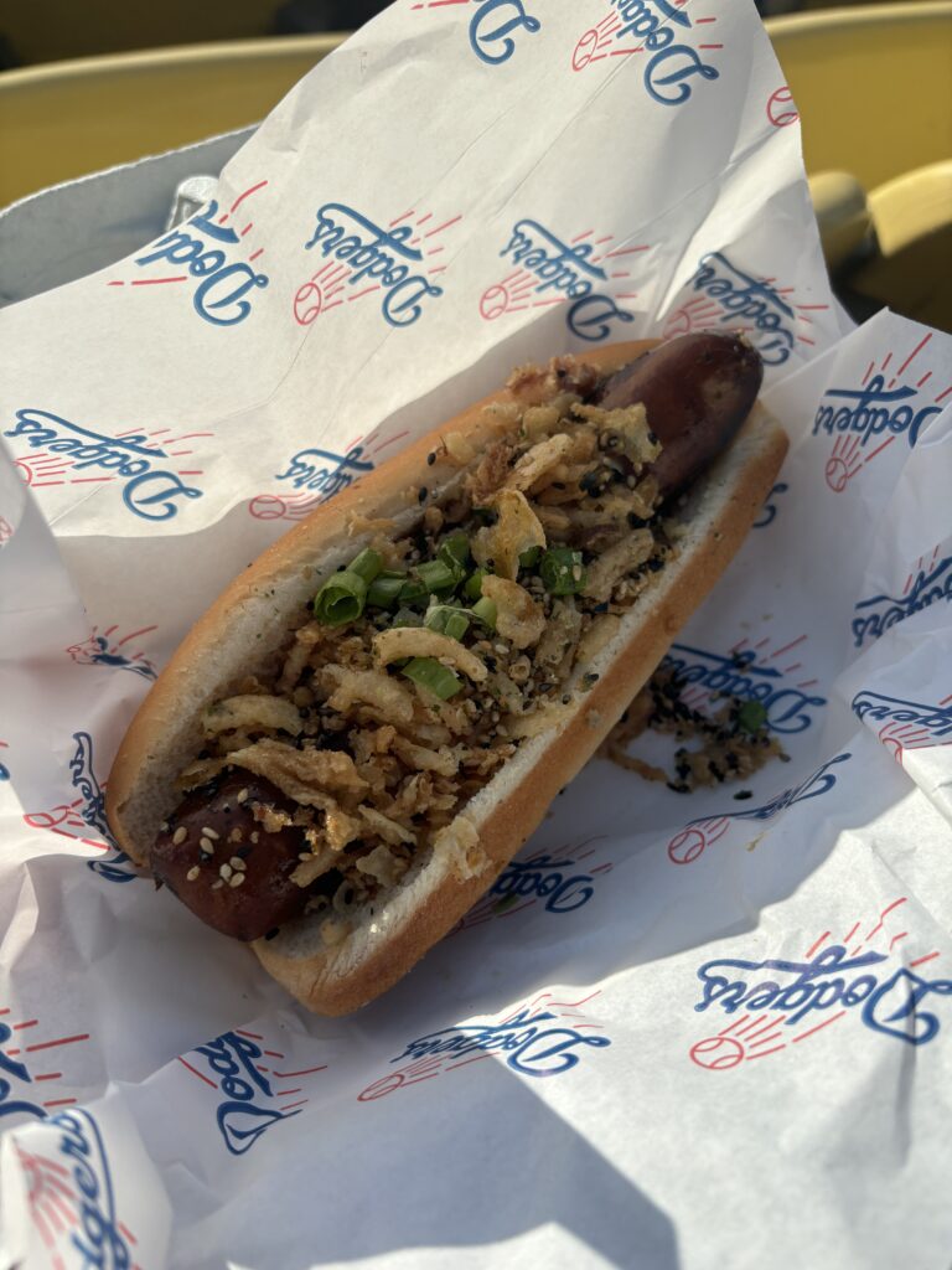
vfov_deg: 67.3
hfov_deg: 53.1
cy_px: 635
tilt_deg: -60.0
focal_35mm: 26
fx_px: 953
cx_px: 476
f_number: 1.6
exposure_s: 1/3937
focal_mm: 5.96
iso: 50
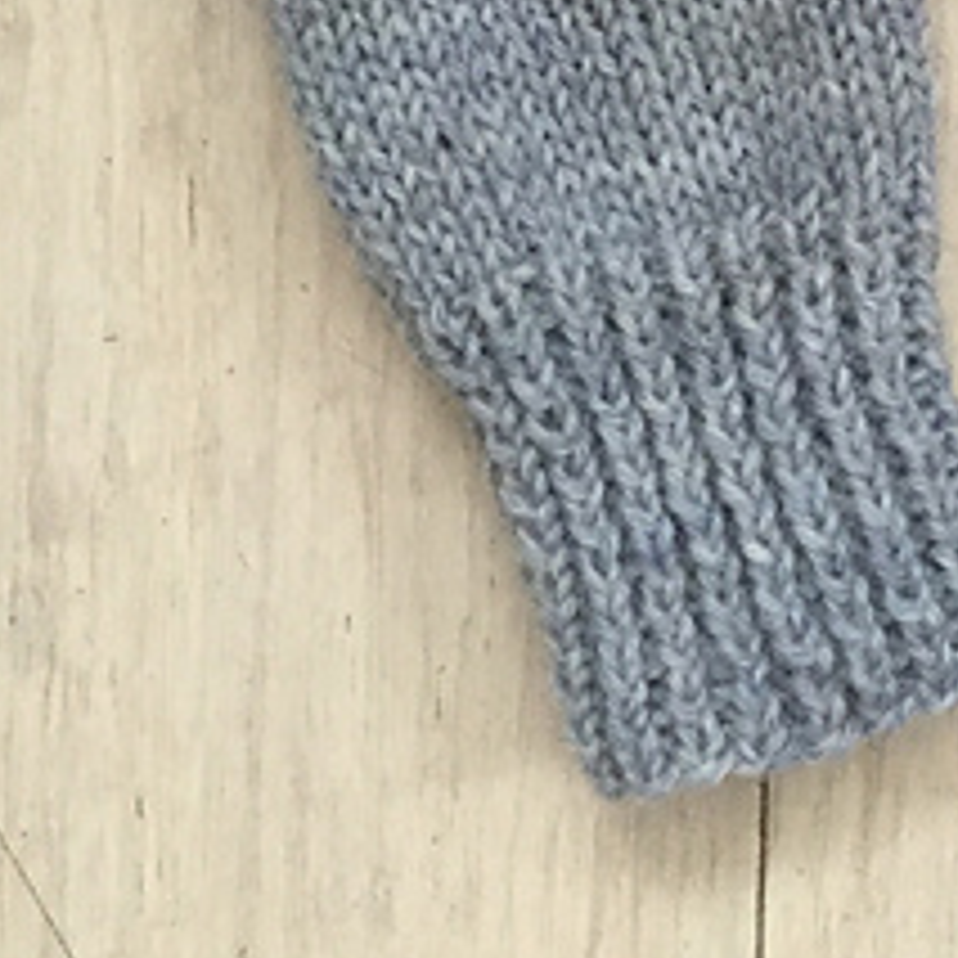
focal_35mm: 77
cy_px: -364
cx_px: 1025
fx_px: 2411
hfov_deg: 21.4
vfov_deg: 20.2
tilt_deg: -85.3
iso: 250
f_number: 2.2
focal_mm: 4.15
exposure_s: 1/25
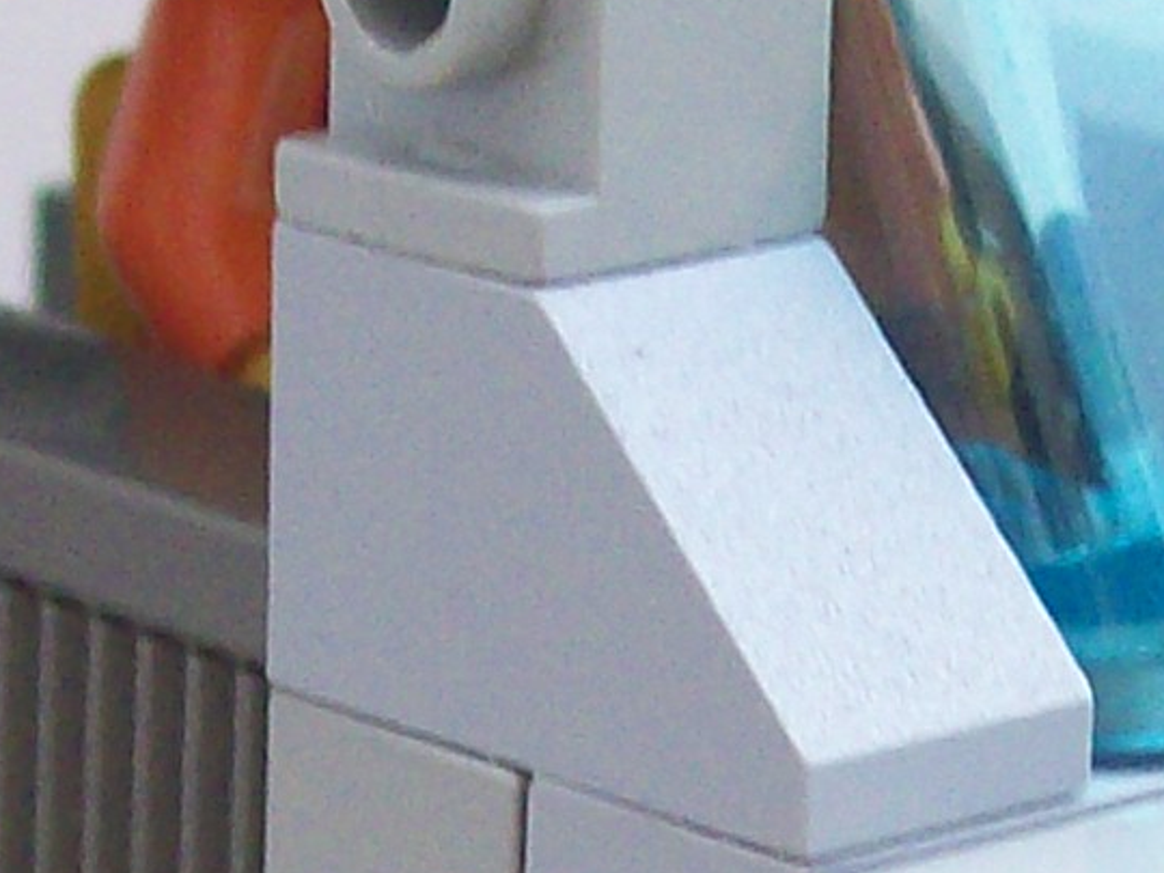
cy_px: 1313
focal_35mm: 256
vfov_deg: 5.7
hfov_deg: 7.7
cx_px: 580
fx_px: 8608
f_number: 3
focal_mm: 7.6
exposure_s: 1/42
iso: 143
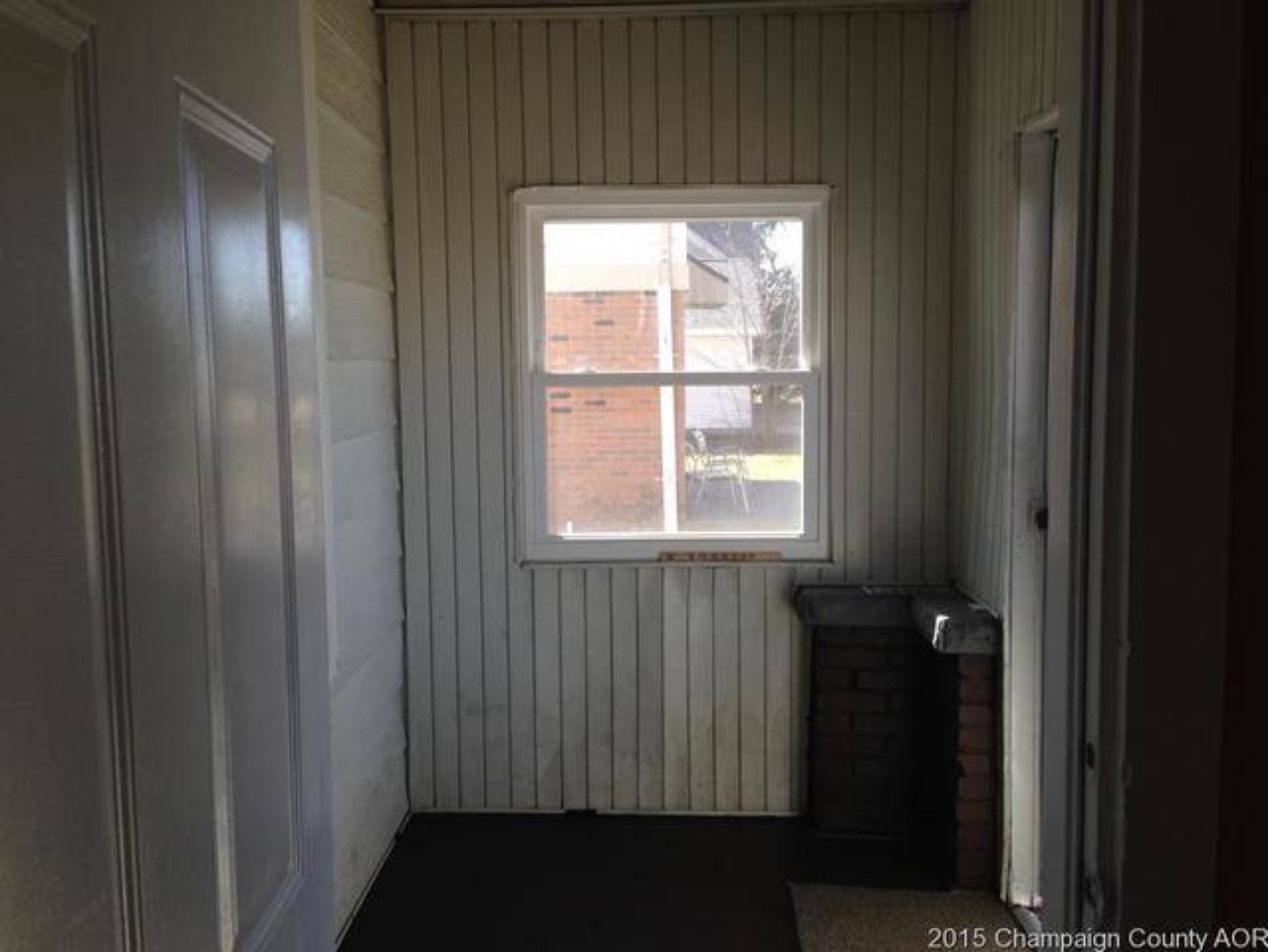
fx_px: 1209
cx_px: 634
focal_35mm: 33
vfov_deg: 43.0
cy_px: 476
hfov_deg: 55.3
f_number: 2.4
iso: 50
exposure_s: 1/146
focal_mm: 4.12
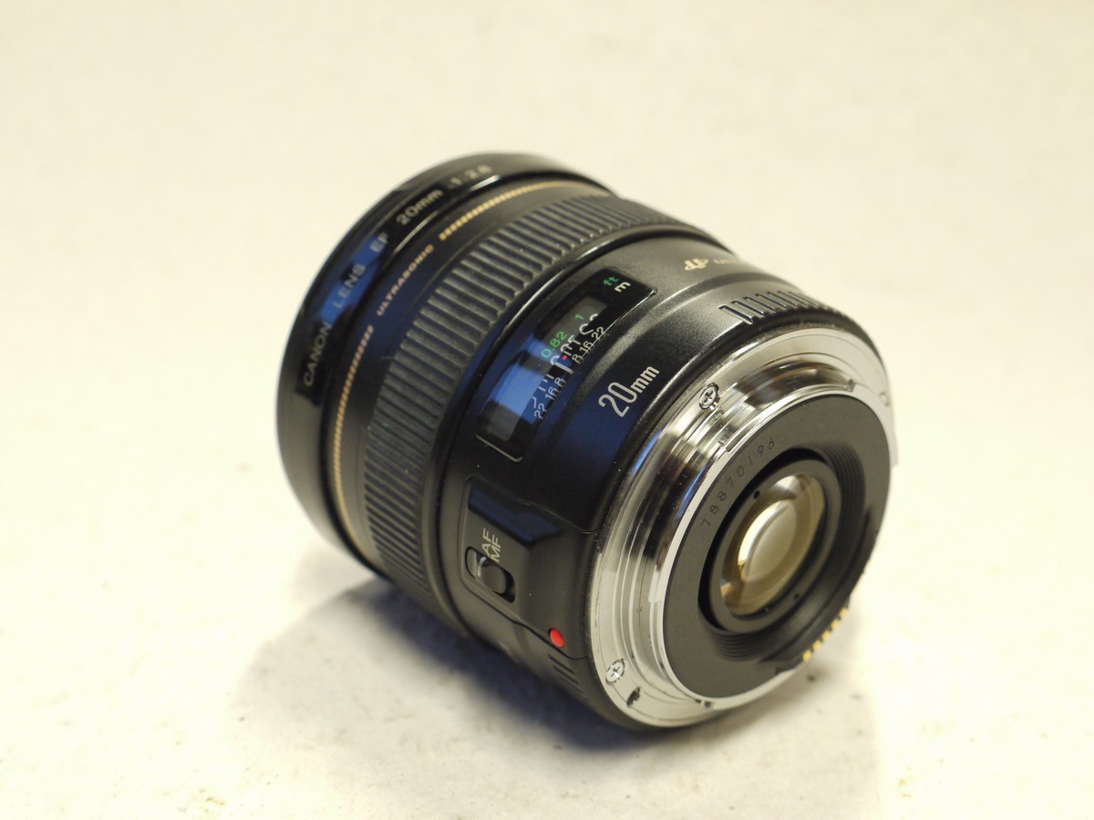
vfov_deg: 26.1
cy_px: 410
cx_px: 547
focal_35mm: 56
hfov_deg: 34.3
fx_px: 1770
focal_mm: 28
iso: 800
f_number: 5.1
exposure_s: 1/40
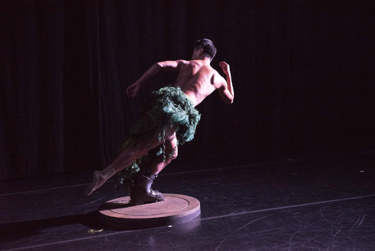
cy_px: 126
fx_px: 646
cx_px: 188
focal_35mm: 62
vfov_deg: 21.9
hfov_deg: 32.4
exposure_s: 1/160
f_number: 3.5
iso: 5000
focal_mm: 62
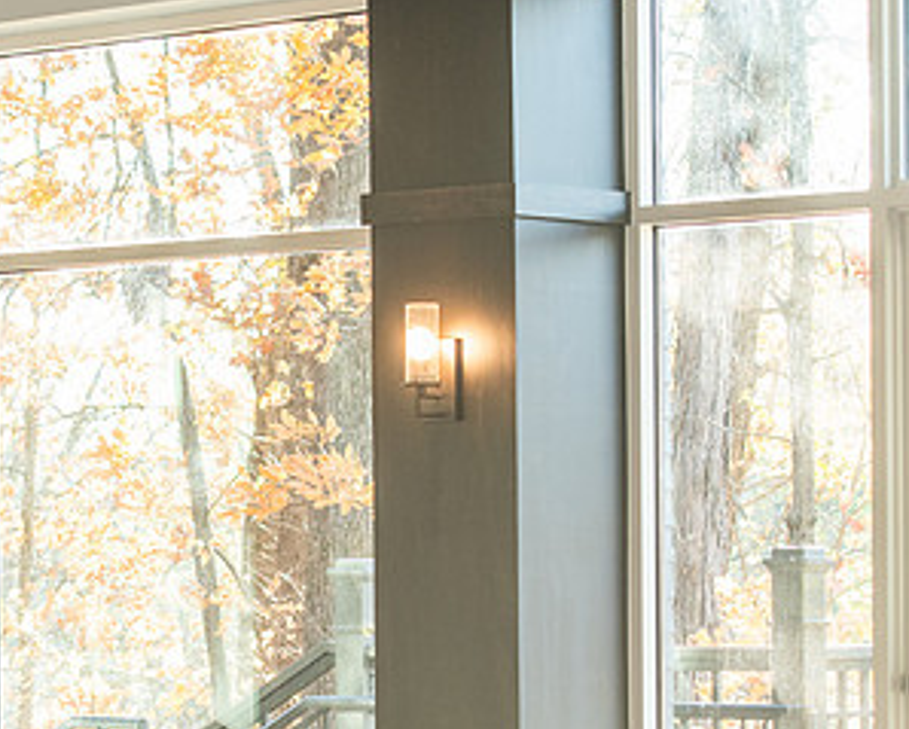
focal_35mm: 147
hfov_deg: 13.0
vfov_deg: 10.5
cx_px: 179
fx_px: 3959
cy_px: 560
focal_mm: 70
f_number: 4.5
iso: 1000
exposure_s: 1/200
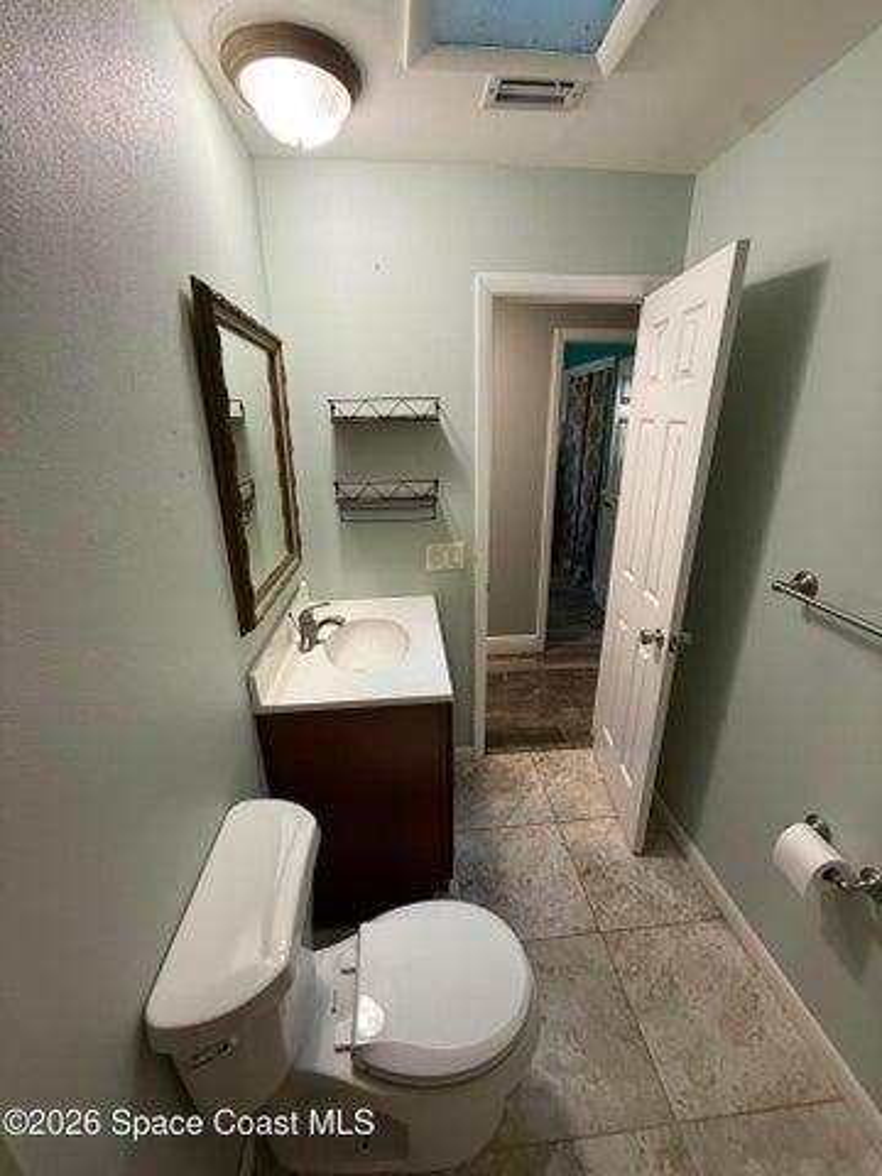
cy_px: 588
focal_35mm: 14
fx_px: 476
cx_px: 441
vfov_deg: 102.1
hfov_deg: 85.7
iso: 250
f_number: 2.2
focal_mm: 2.22
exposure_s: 1/60
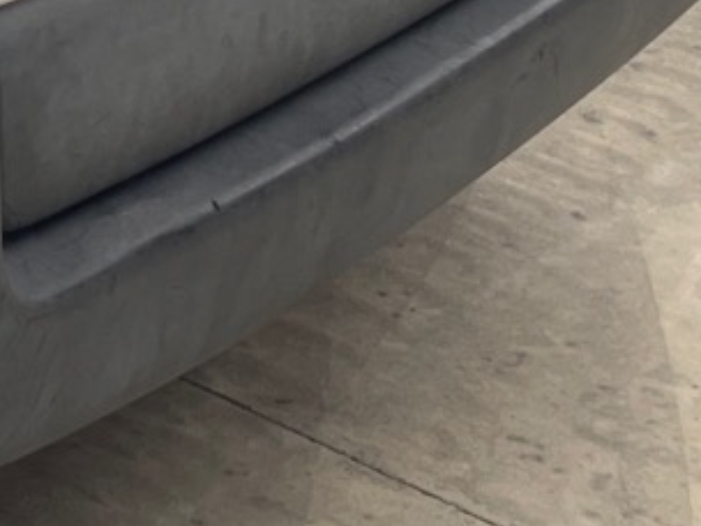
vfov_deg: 9.1
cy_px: -517
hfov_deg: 11.7
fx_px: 3119
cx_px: -618
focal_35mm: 154
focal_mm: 4.2
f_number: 1.6
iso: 32
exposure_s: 1/200
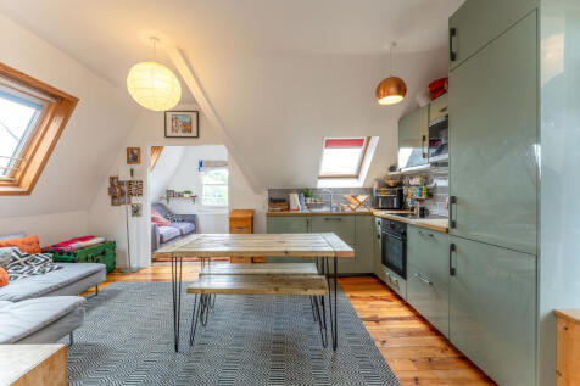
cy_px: 193
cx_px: 290
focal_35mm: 14
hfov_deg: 104.3
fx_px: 225
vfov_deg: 81.2
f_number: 8
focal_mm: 14
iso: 400
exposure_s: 1/25
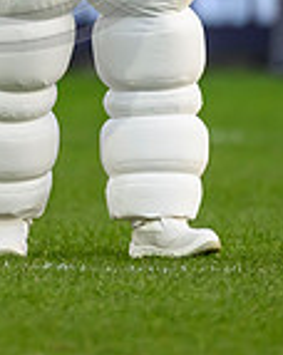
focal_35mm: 3116
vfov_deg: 0.6
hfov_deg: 0.5
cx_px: -75
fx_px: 32693
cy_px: -143
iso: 1250
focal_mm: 560
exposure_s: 1/1600
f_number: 4
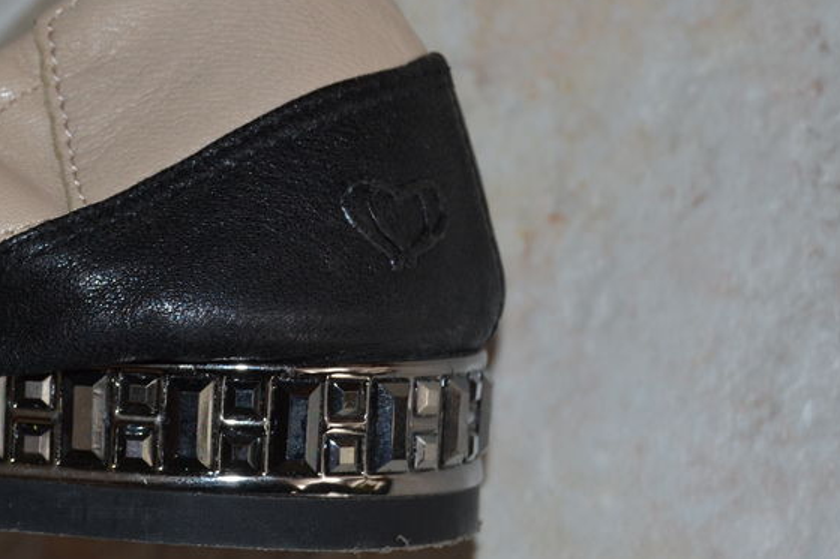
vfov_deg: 10.2
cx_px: 170
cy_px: 277
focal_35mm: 134
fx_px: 3126
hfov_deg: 15.2
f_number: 5.6
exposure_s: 1/60
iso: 560
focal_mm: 50
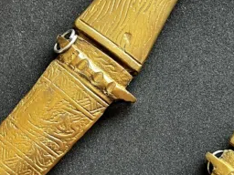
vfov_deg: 22.4
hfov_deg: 29.6
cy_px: 128
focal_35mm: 65
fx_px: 439
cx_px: 153
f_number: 1.5
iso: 200
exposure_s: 1/60
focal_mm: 5.7
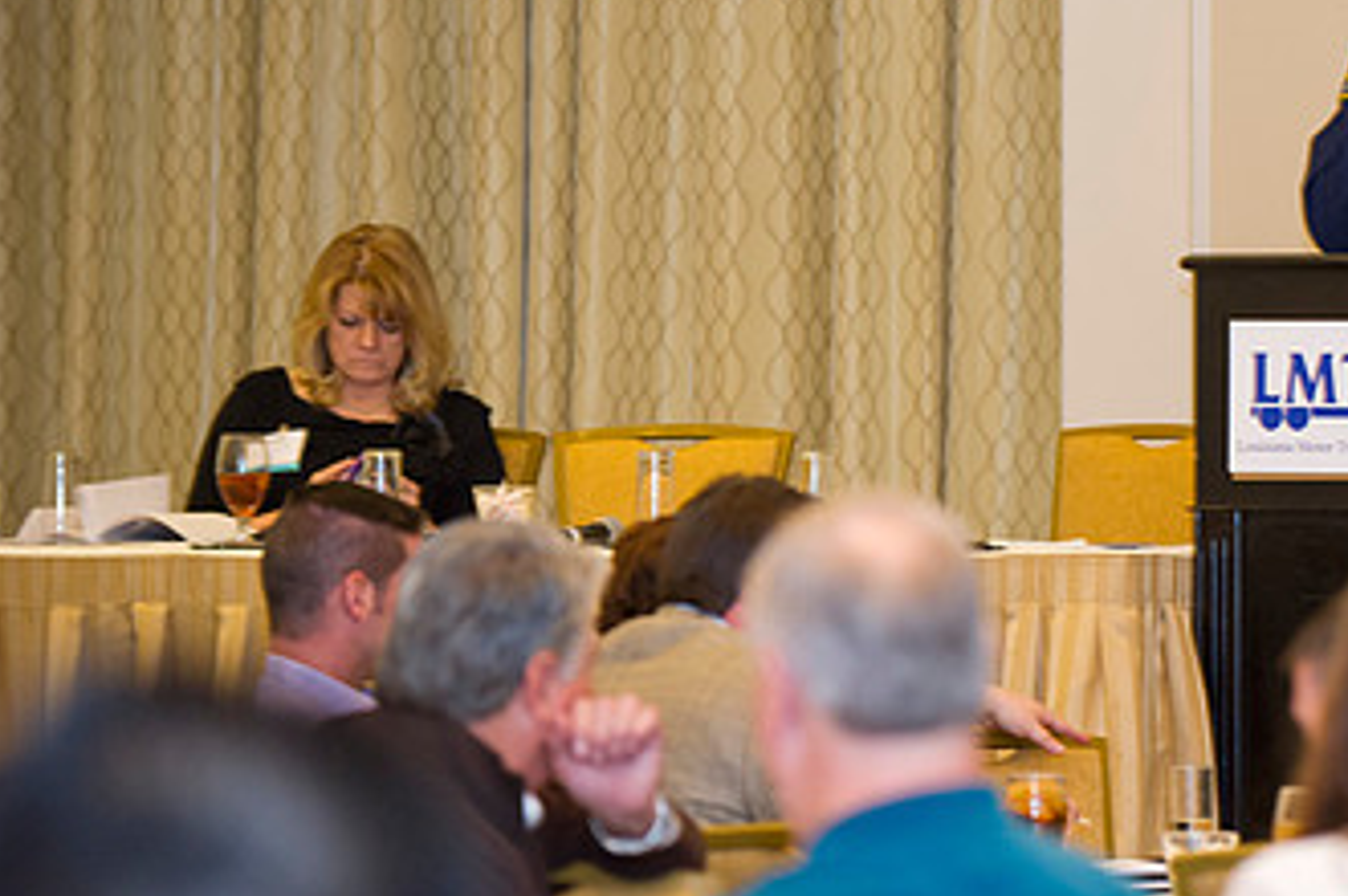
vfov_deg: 5.0
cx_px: 1173
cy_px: 399
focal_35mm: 272
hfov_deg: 7.6
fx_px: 10175
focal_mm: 155
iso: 1600
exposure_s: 1/60
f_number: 2.8
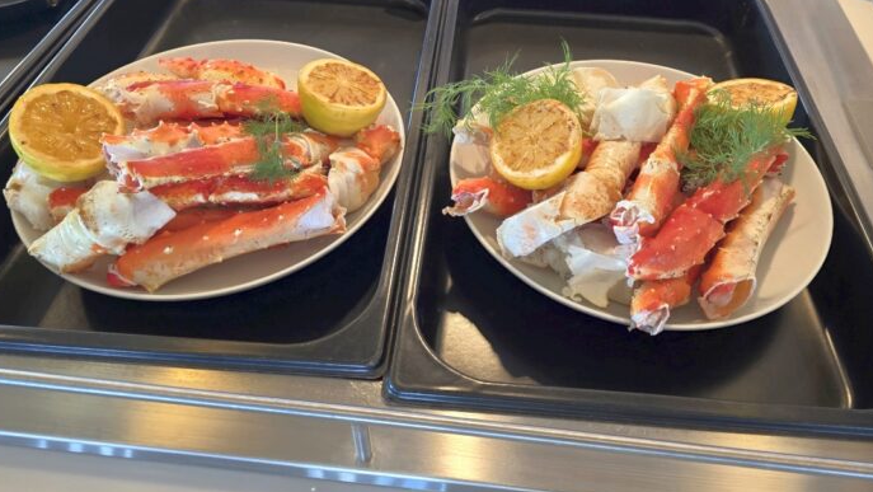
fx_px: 648
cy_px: 193
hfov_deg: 67.8
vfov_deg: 41.3
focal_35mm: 28
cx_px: 473
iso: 400
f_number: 1.7
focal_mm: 6.3
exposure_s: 1/31
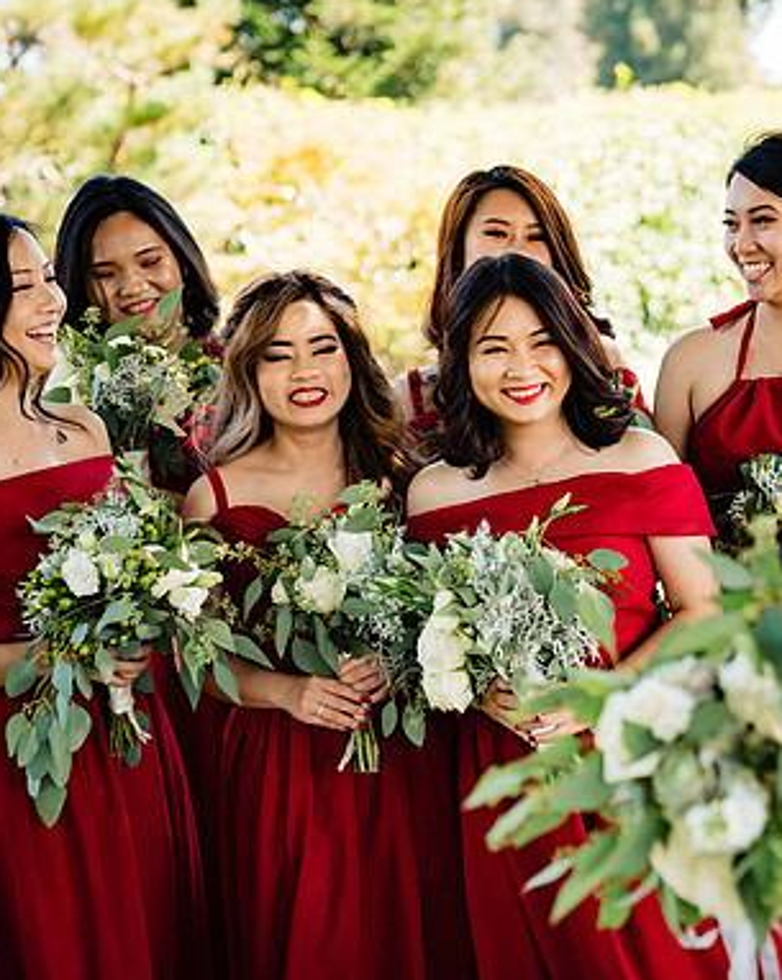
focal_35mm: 87
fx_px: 2520
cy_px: 491
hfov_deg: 17.6
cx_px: 564
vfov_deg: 22.0
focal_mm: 61
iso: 200
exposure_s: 1/250
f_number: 2.8
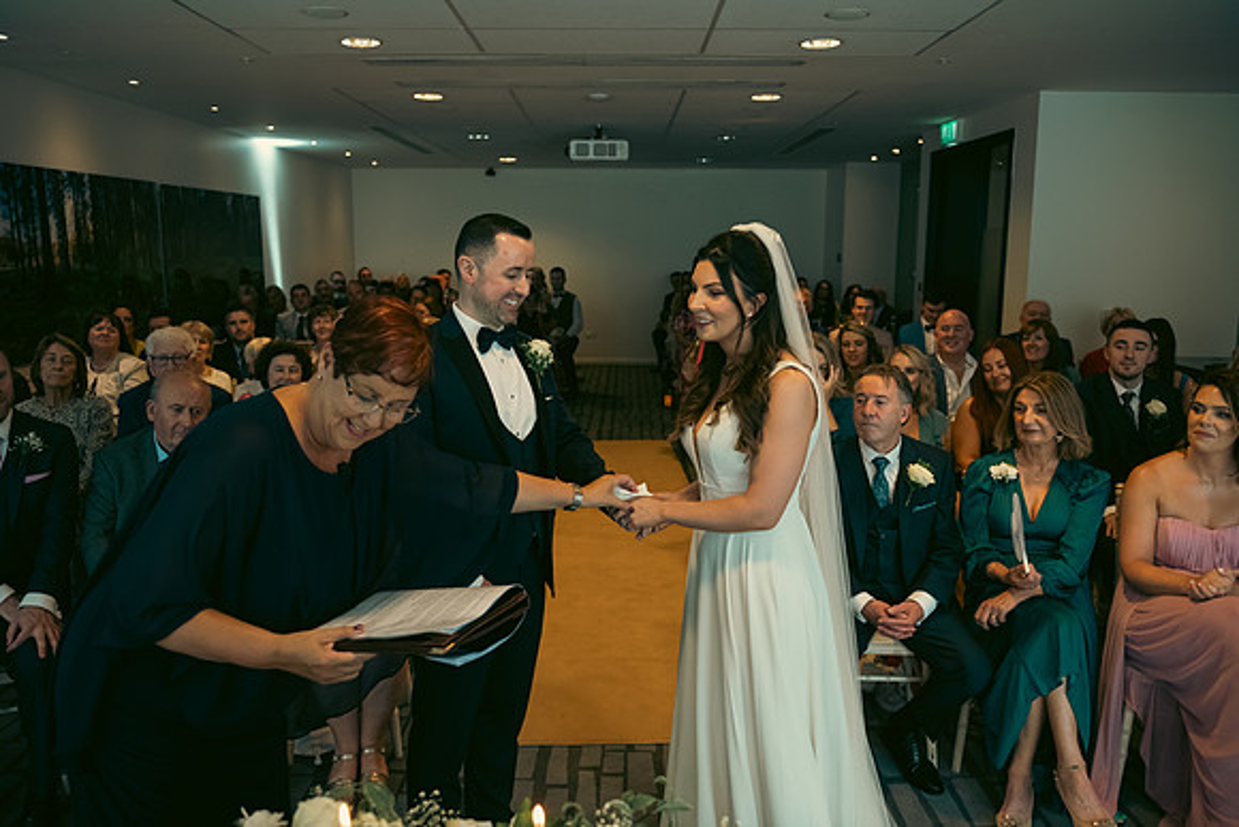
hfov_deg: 67.4
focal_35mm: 27
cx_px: 620
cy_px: 414
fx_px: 929
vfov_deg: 48.0
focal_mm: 27
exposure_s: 1/160
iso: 1000
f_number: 3.5
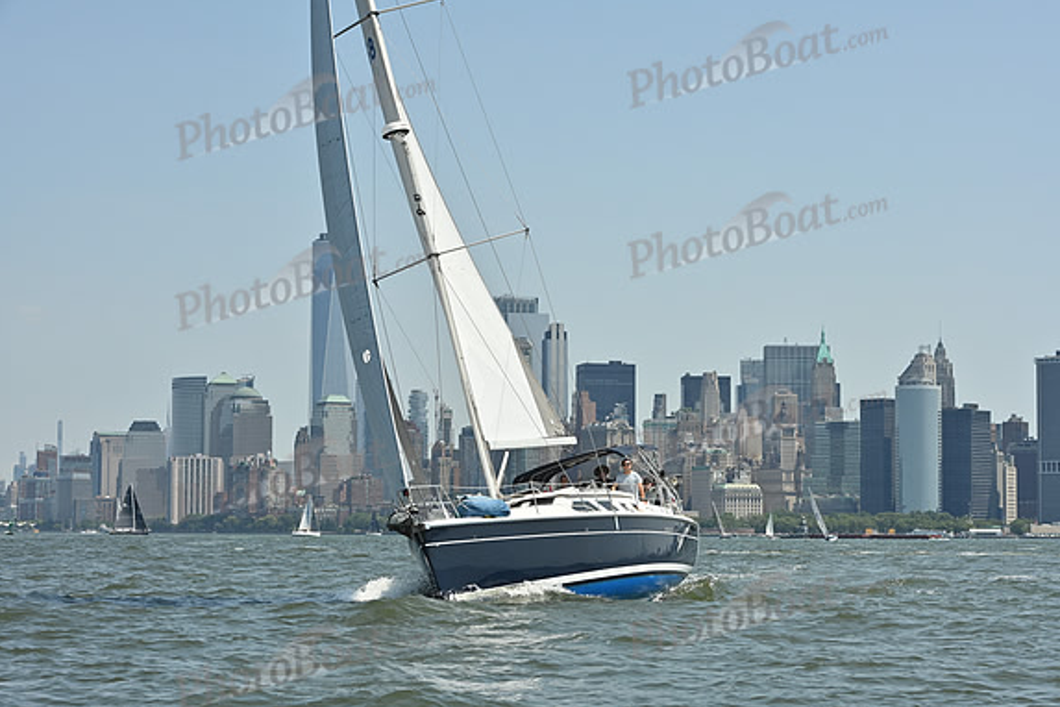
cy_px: 353
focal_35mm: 81
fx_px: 2385
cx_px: 533
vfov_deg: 16.9
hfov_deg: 25.1
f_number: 9
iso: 320
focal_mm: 80
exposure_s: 1/1250
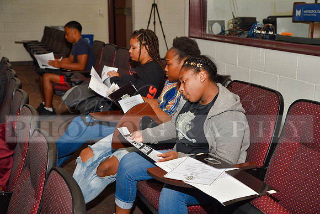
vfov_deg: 27.0
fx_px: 445
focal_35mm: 50
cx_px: 160
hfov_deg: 39.6
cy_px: 107
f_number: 5
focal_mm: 50
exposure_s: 1/60
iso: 200
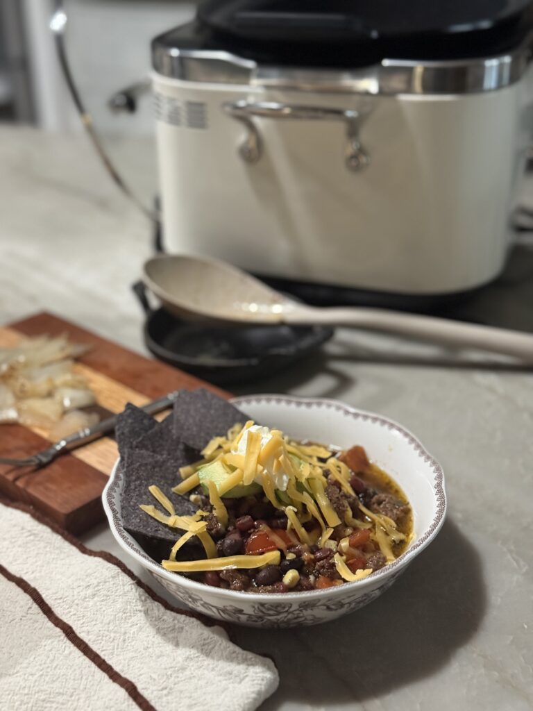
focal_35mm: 48
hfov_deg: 30.3
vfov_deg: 39.7
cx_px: 266
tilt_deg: -27.8
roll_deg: +1.2
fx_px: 985
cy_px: 356
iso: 500
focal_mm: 6.76
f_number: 1.78
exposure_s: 1/30
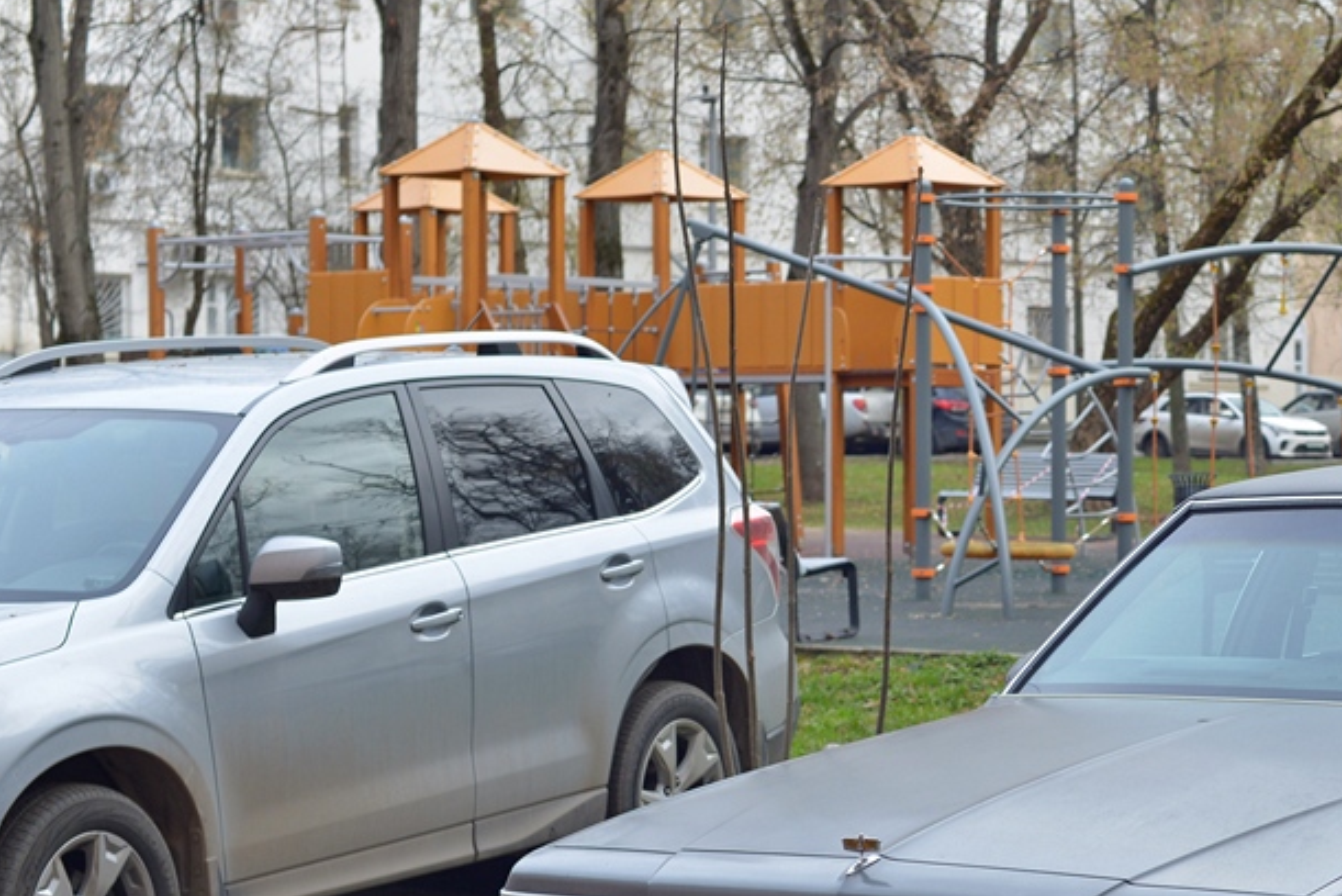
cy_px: 589
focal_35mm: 106
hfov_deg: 18.9
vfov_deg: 12.9
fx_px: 3953
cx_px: 1232
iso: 200
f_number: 5
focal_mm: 50
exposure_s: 1/200
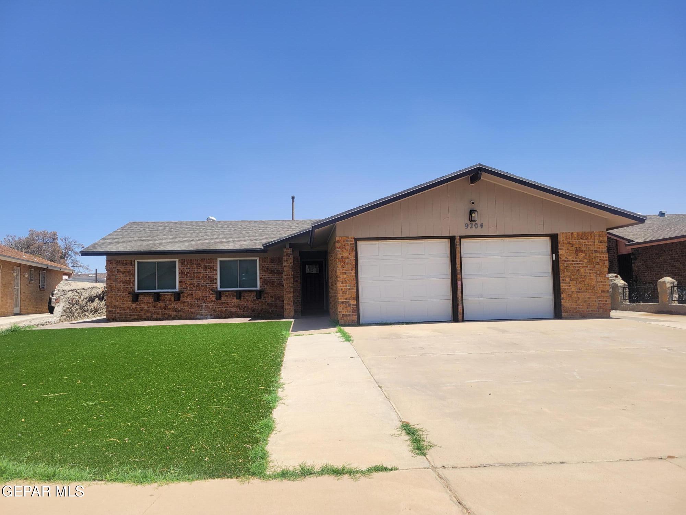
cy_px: 258
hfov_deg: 67.3
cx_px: 343
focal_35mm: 26
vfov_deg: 53.1
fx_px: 515
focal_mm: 5.4
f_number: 1.8
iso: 40
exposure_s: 1/2921
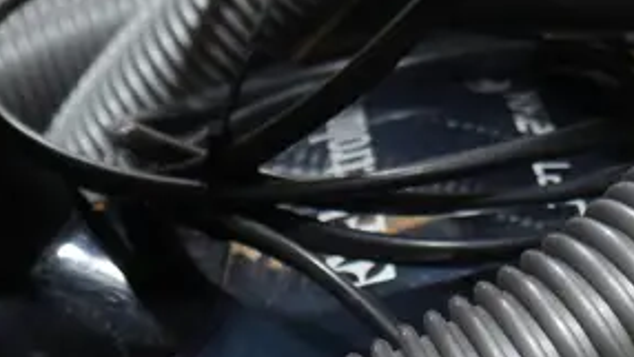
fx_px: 1967
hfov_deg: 18.0
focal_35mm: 117
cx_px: 574
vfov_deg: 9.9
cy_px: 629
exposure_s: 1/100
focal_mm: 15
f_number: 3.6
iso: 200
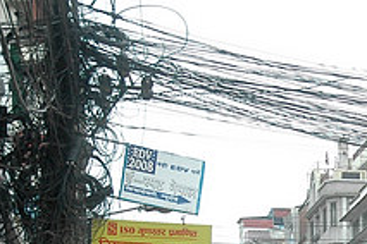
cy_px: 398
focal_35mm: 153
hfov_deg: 12.6
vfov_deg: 8.7
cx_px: 598
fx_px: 1556
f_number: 4.5
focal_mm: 31
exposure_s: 1/500
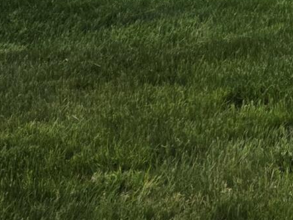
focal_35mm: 154
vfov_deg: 8.2
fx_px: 1304
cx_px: 695
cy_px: -445
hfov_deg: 10.9
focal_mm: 6.3
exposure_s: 1/4237
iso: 80
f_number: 1.7
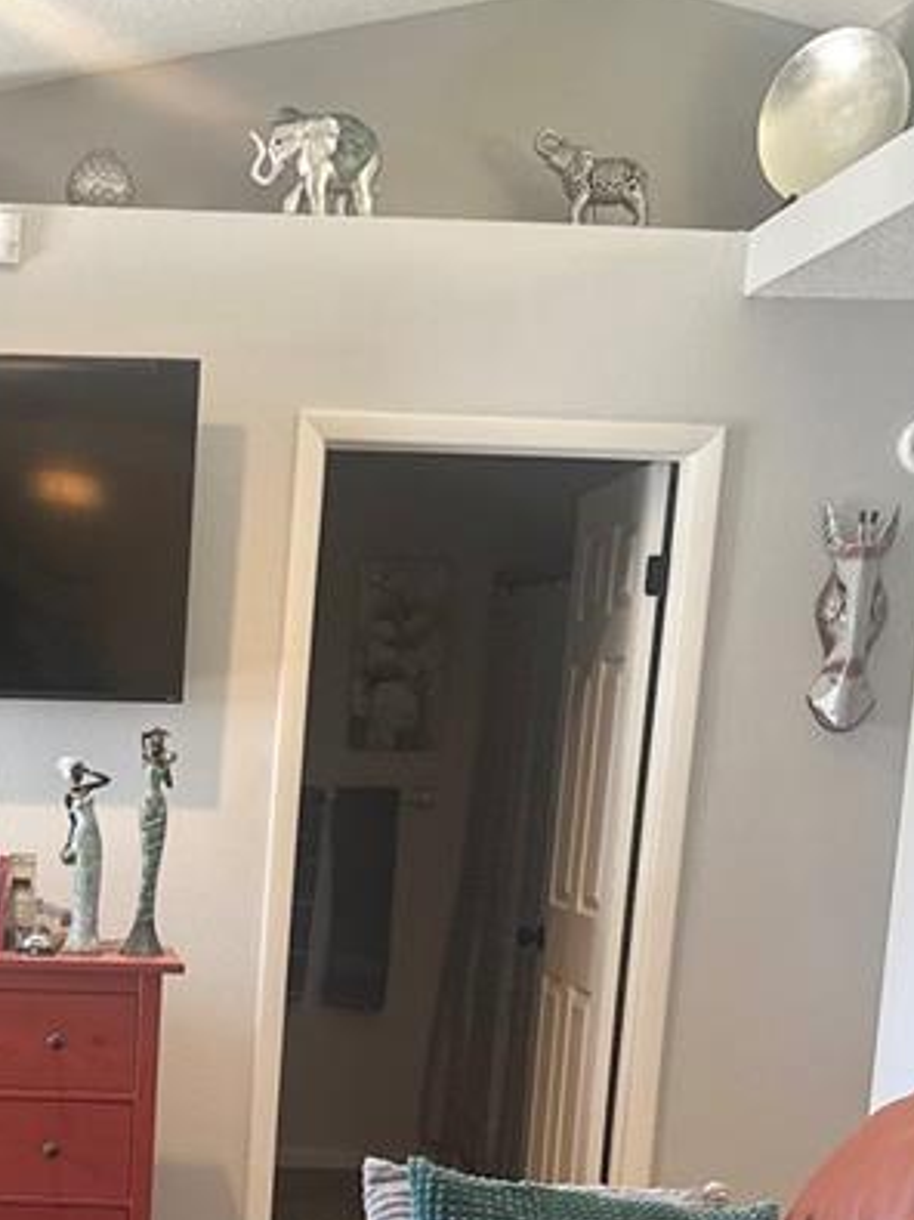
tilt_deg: -10.2
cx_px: -25
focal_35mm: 73
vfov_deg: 25.3
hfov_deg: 19.5
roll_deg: -2.7
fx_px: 2571
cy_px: 1239
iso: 160
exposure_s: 1/58
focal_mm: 6.86
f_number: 1.78
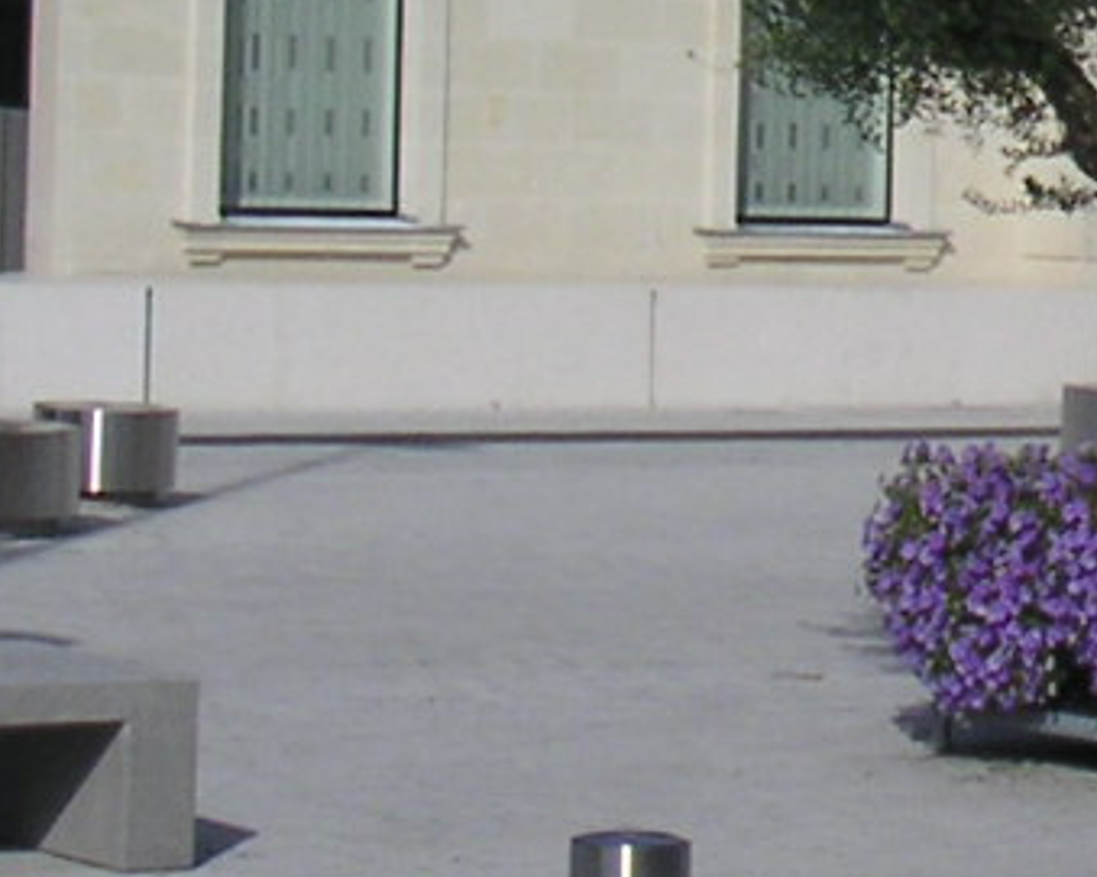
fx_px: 5680
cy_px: -320
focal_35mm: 175
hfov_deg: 10.7
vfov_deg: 8.7
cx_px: 1573
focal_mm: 6
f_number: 6.7
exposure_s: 1/350
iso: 50
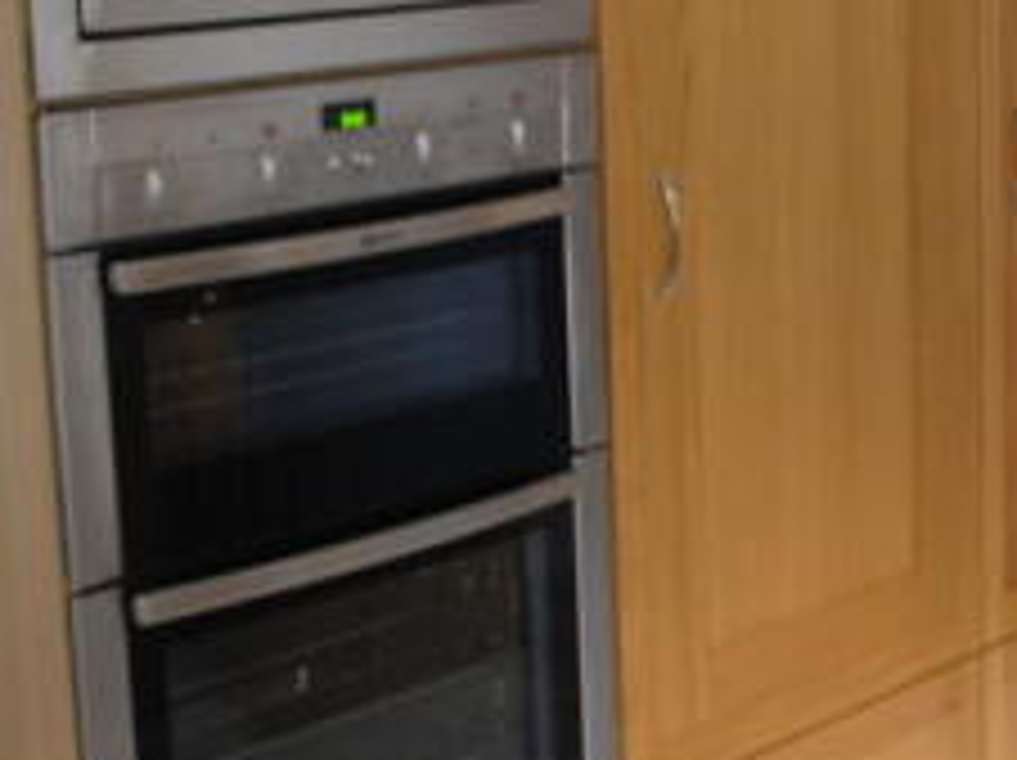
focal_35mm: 75
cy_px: 119
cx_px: 1105
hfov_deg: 24.4
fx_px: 2201
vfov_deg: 19.3
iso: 200
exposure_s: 1/3
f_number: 3.5
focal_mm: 18
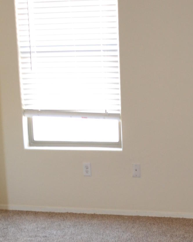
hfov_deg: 17.3
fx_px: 629
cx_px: 152
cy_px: 212
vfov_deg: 21.3
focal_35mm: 88
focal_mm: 26
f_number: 4.2
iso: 2000
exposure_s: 1/60
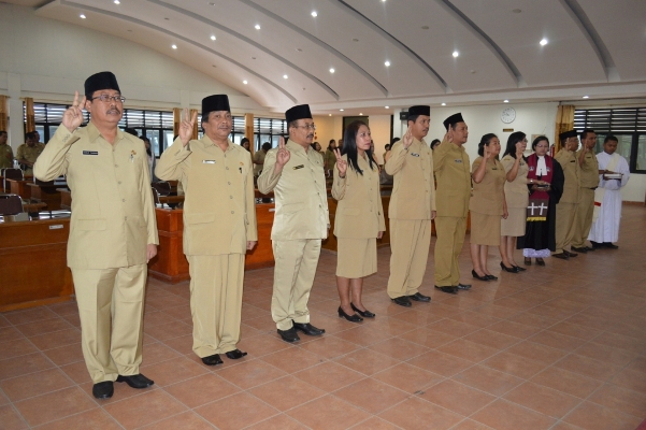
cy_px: 215
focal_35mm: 30
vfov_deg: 43.6
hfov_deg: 62.0
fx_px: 538
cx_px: 323
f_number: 3.8
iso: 1000
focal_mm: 20
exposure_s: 1/60
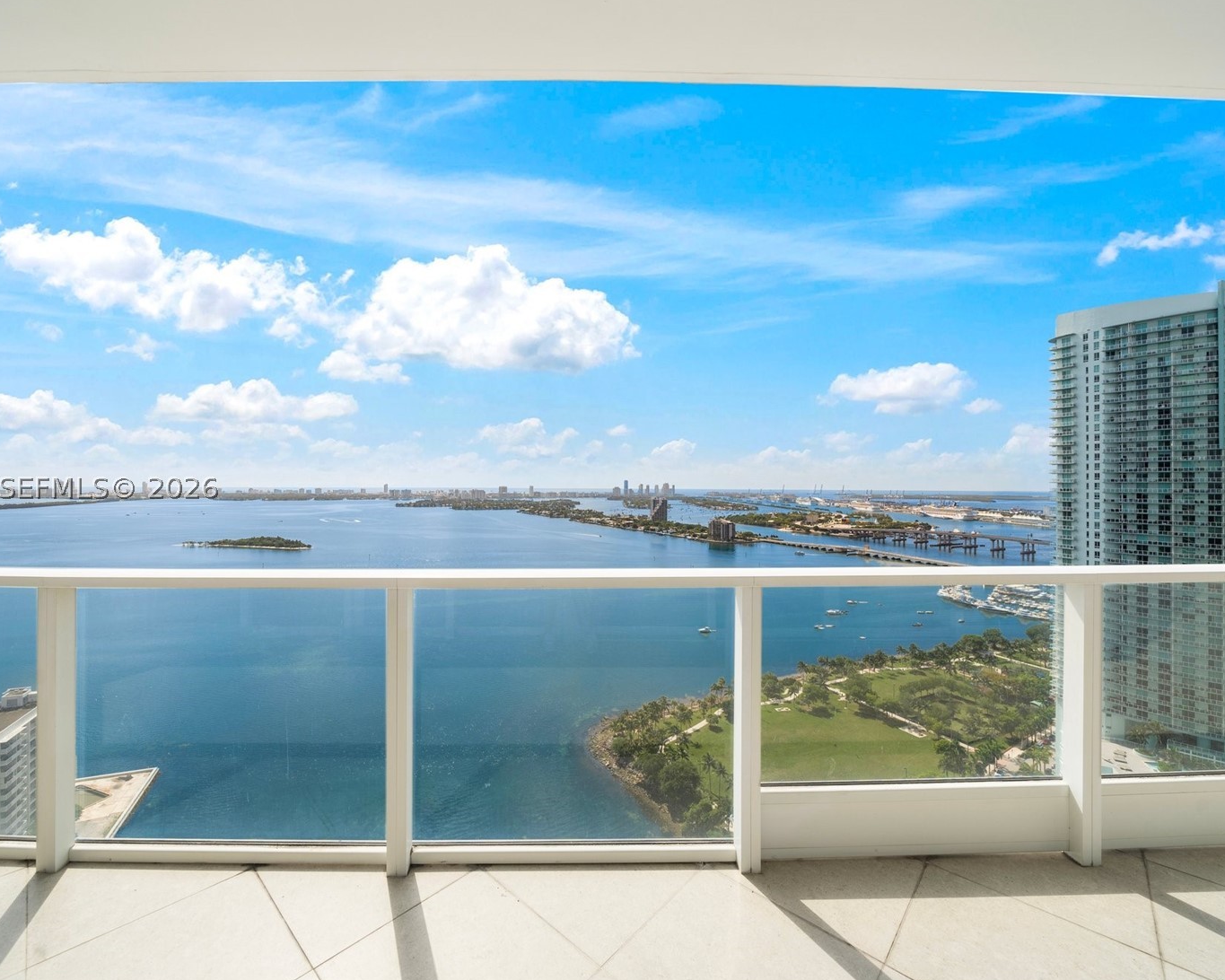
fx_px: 508
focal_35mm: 14
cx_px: 570
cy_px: 486
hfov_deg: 100.5
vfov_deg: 88.0
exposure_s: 1/640
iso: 100
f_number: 8
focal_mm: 12
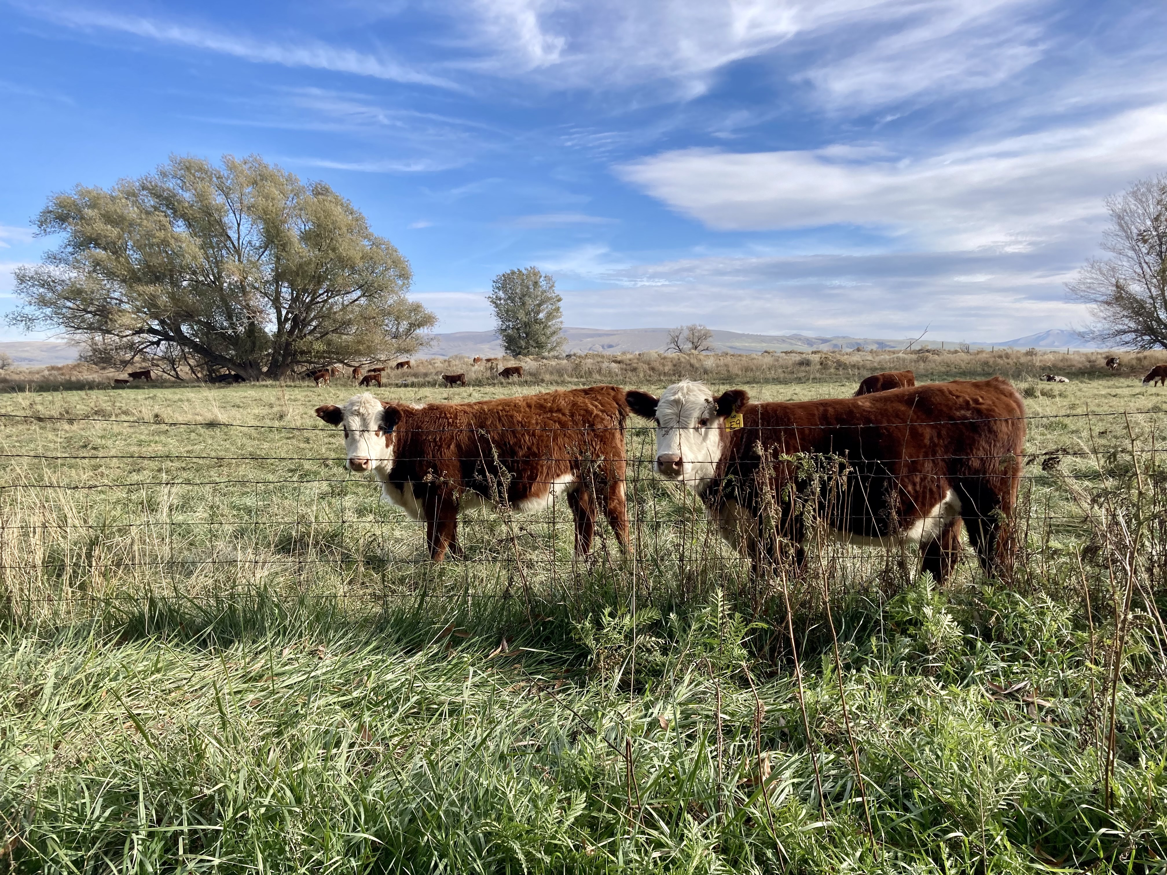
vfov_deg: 49.7
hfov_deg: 63.4
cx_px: 584
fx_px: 944
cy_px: 438
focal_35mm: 28
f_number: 1.8
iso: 20
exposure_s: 1/1245
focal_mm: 3.99
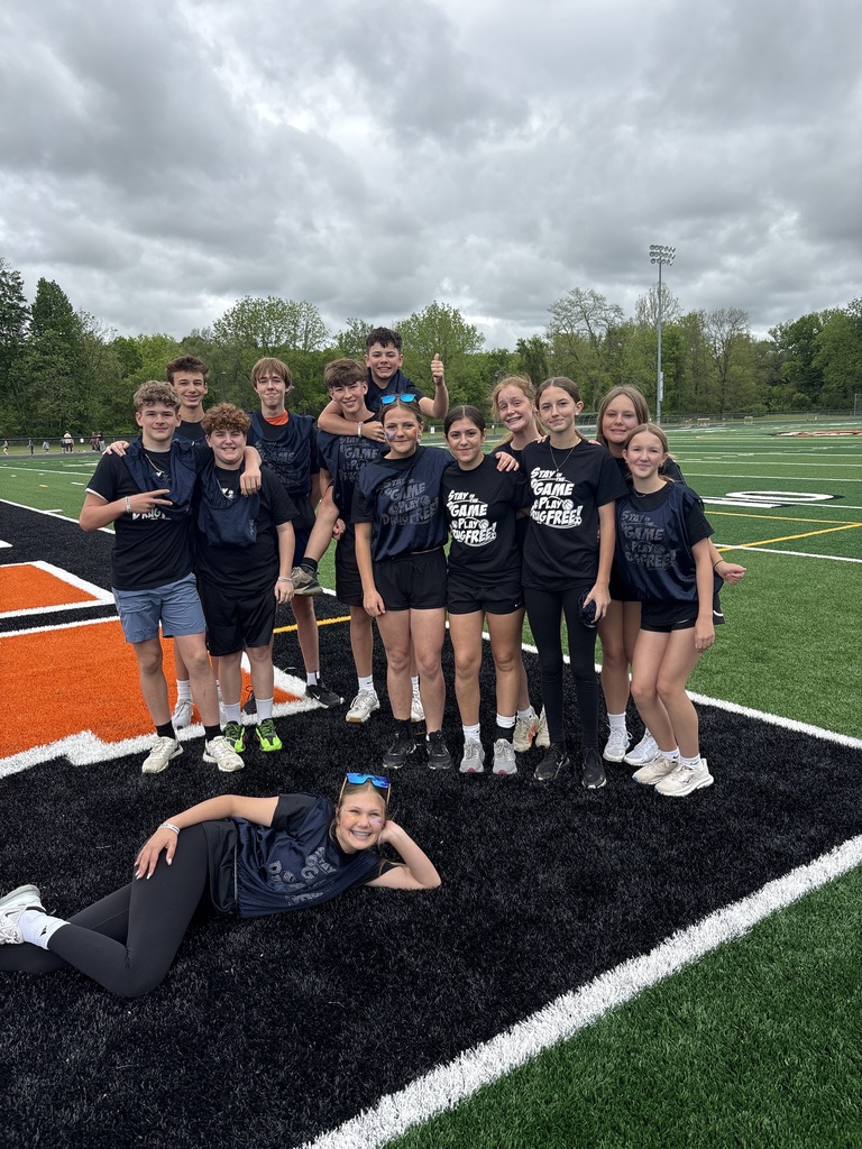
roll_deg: +1.8
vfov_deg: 67.3
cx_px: 431
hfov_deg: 53.1
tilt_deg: -9.7
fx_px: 863
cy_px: 574
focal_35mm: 26
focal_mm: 5.96
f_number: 1.6
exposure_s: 1/1587
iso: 50
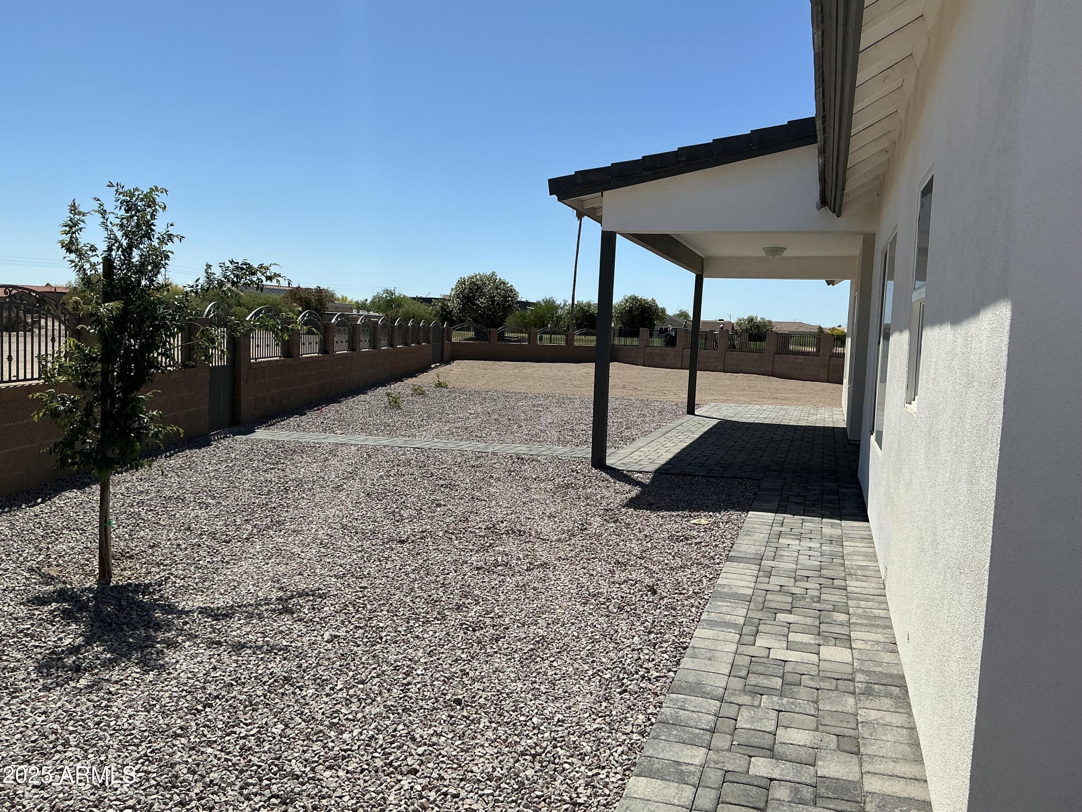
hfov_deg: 63.4
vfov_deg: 49.7
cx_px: 541
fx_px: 875
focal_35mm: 28
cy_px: 406
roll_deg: -2.9
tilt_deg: -4.1
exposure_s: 1/3125
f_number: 1.8
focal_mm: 3
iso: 25
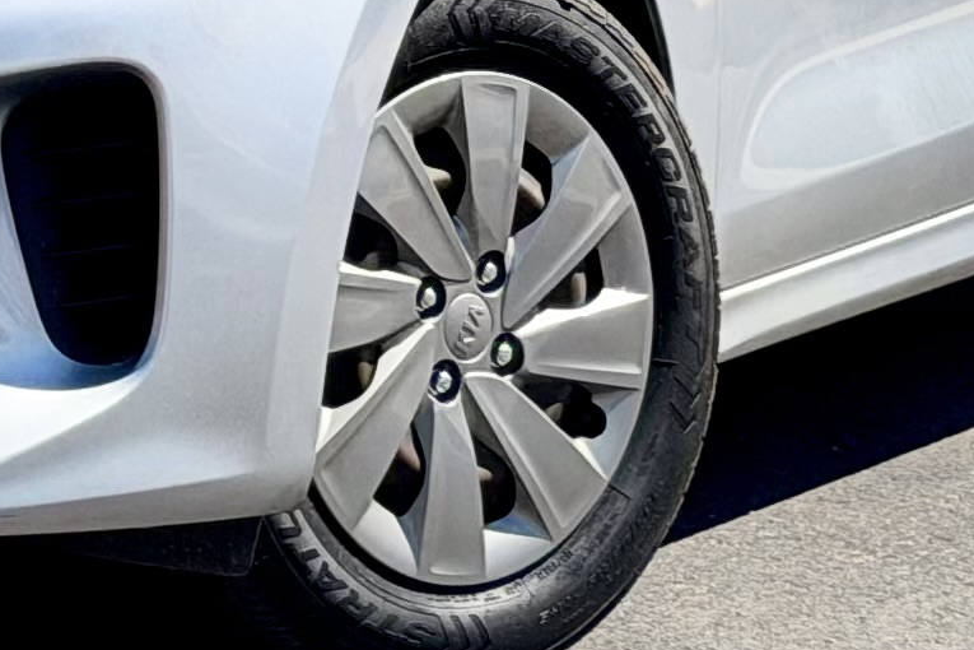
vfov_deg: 5.1
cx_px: -20
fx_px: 7115
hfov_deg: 7.8
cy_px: -698
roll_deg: -0.9
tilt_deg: +1.3
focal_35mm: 263
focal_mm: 6.76
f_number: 1.78
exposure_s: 1/4587
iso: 80
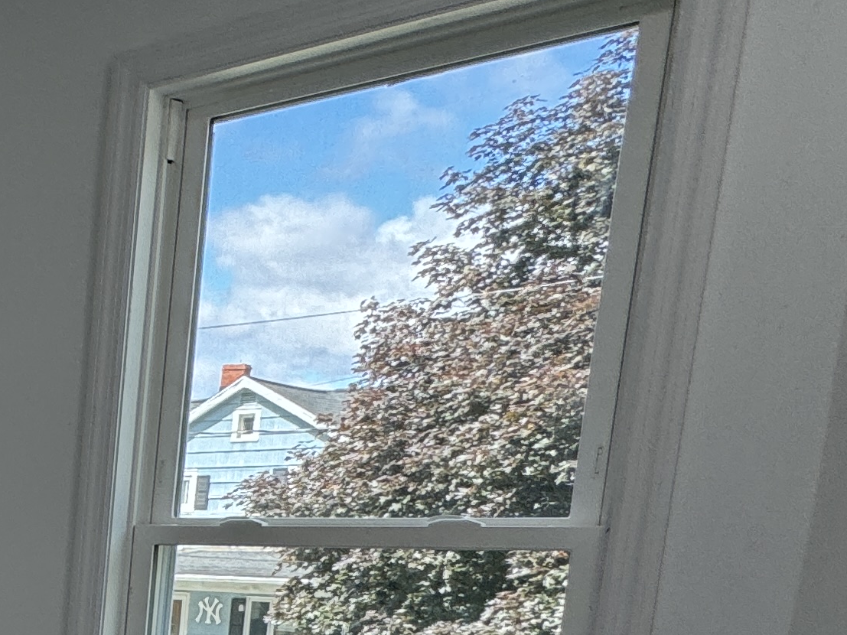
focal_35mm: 51
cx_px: -519
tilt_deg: -9.4
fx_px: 1248
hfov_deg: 25.0
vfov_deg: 26.1
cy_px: 718
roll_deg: -0.5
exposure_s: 1/120
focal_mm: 2.22
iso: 50
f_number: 2.2
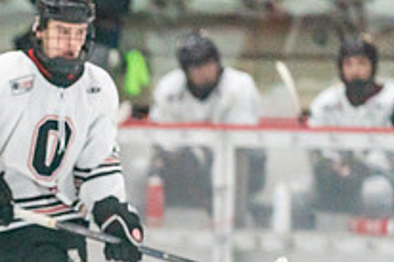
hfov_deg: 3.2
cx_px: -107
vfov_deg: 2.2
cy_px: 378
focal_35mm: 634
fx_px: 6933
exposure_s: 1/1250
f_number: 2.8
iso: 3200
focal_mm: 194
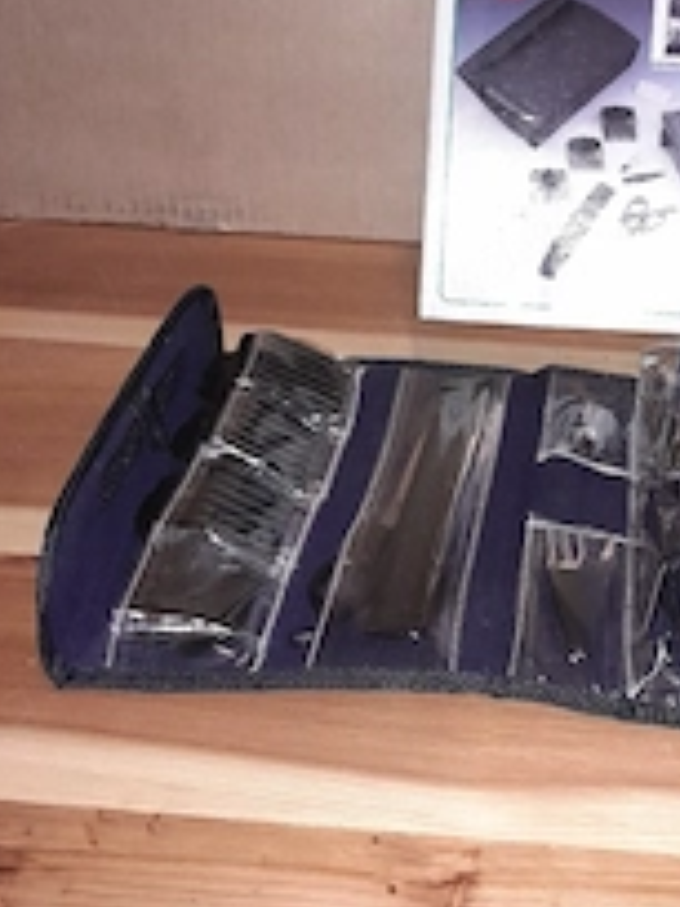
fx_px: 1336
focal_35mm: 51
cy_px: 329
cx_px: 560
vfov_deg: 37.2
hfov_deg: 27.9
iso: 400
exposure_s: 1/20
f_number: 1.8
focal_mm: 3.98
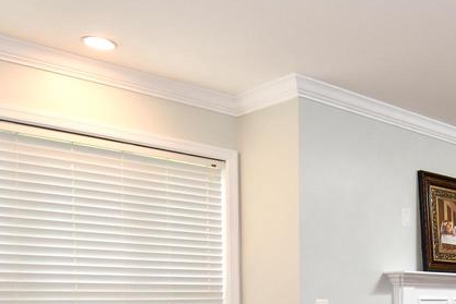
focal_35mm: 44
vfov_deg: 27.9
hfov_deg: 41.7
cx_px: 393
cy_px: 331
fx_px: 557
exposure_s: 1/60
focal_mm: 12
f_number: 4
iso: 320
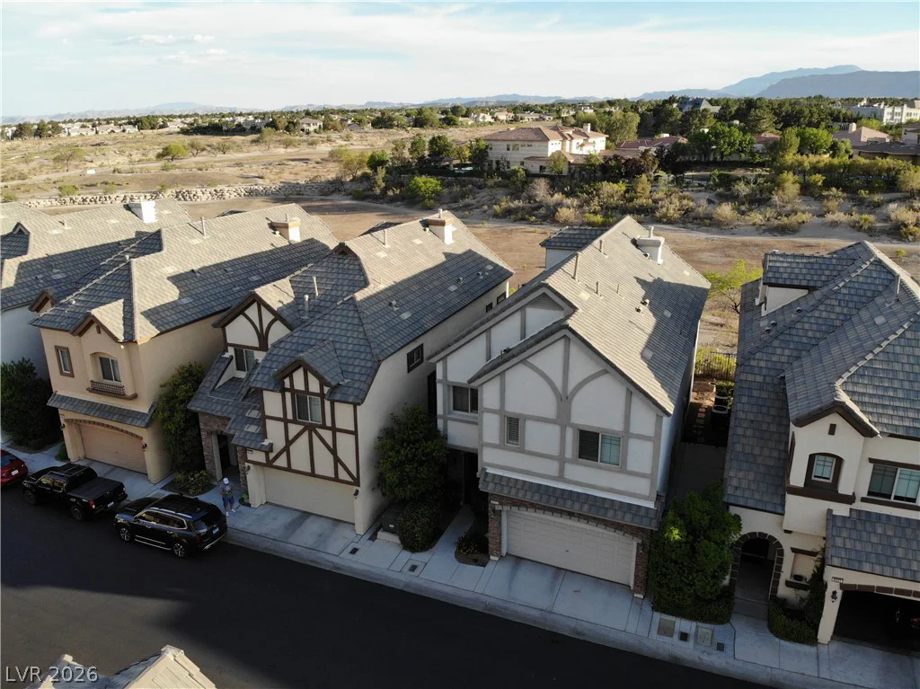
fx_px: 638
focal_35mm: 24
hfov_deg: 71.6
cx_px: 460
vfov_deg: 56.8
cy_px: 344
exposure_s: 1/452
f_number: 2.8
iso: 100
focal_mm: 4.5
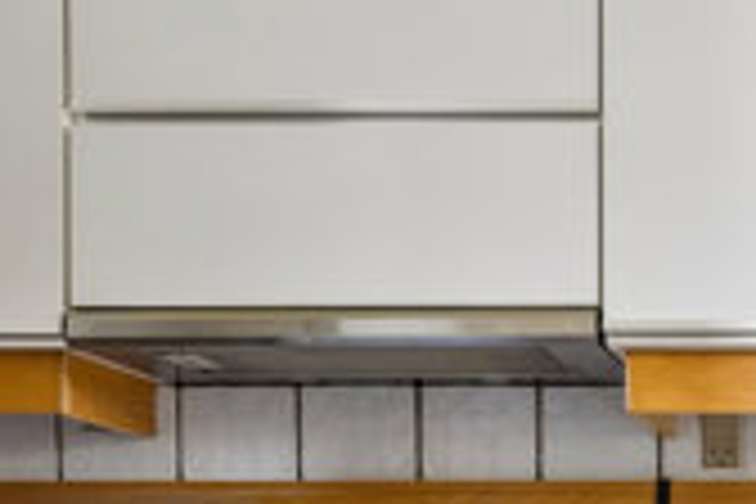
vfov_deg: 12.7
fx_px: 2175
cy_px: 713
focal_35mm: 104
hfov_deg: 18.3
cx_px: 994
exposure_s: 1/1.67
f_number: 8
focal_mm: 14.5
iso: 200
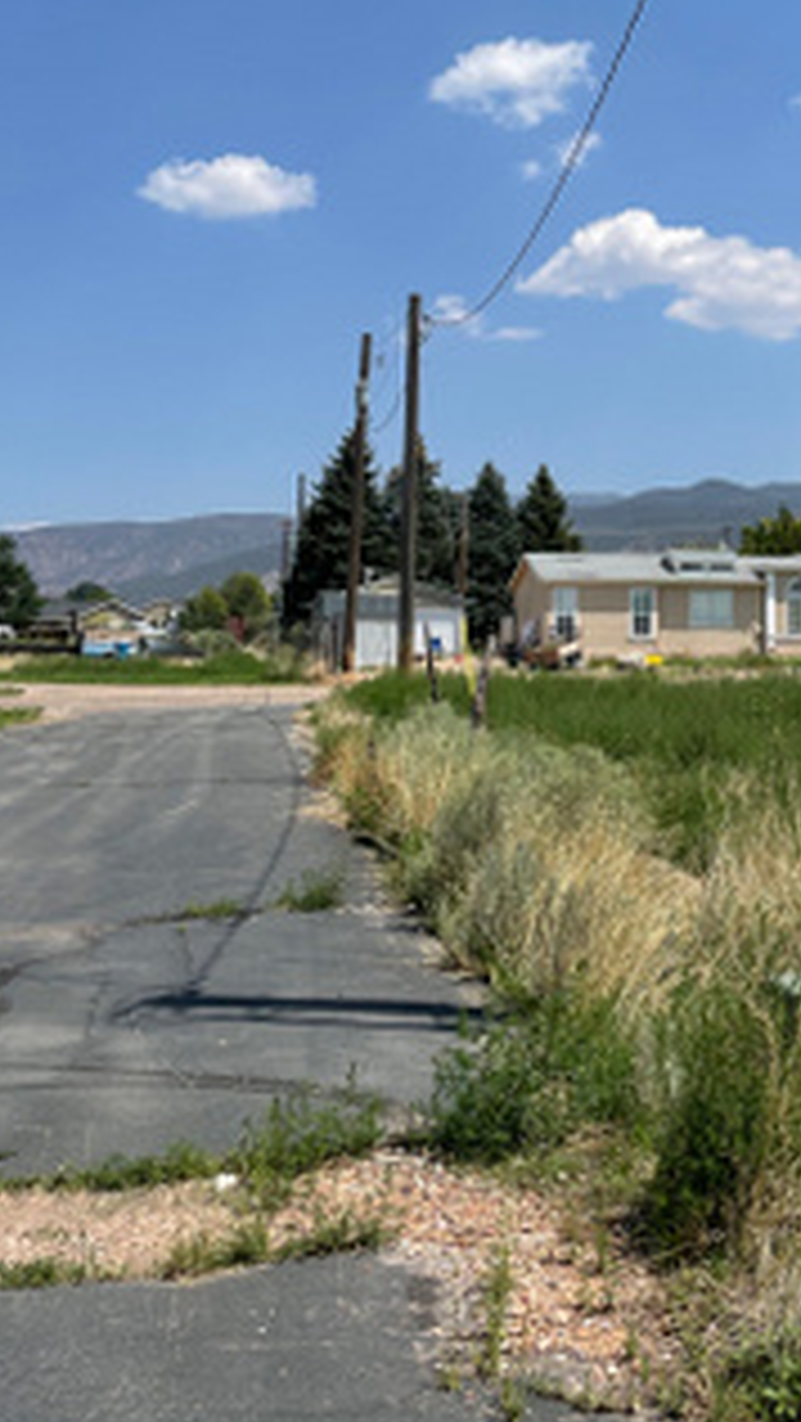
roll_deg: +0.8
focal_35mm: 43
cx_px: 752
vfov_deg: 46.0
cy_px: 392
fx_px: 1622
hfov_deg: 26.6
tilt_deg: +9.5
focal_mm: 4.2
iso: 32
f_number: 1.6
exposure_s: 1/4831
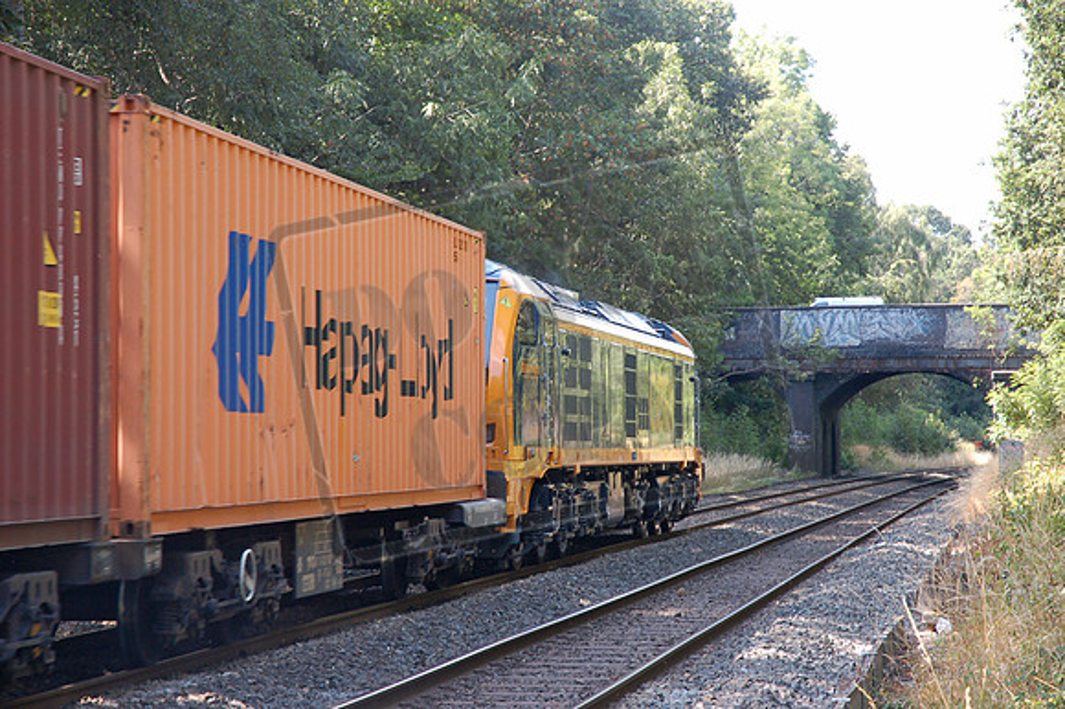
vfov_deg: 14.7
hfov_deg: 21.9
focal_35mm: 93
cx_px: 532
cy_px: 354
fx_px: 2750
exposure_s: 1/200
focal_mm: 62
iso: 400
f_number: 4.5
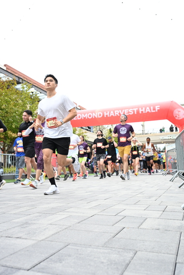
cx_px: 95
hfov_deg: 43.0
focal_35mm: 31
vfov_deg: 61.0
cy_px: 137
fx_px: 234
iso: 2000
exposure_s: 1/640
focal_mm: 28.5
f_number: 4
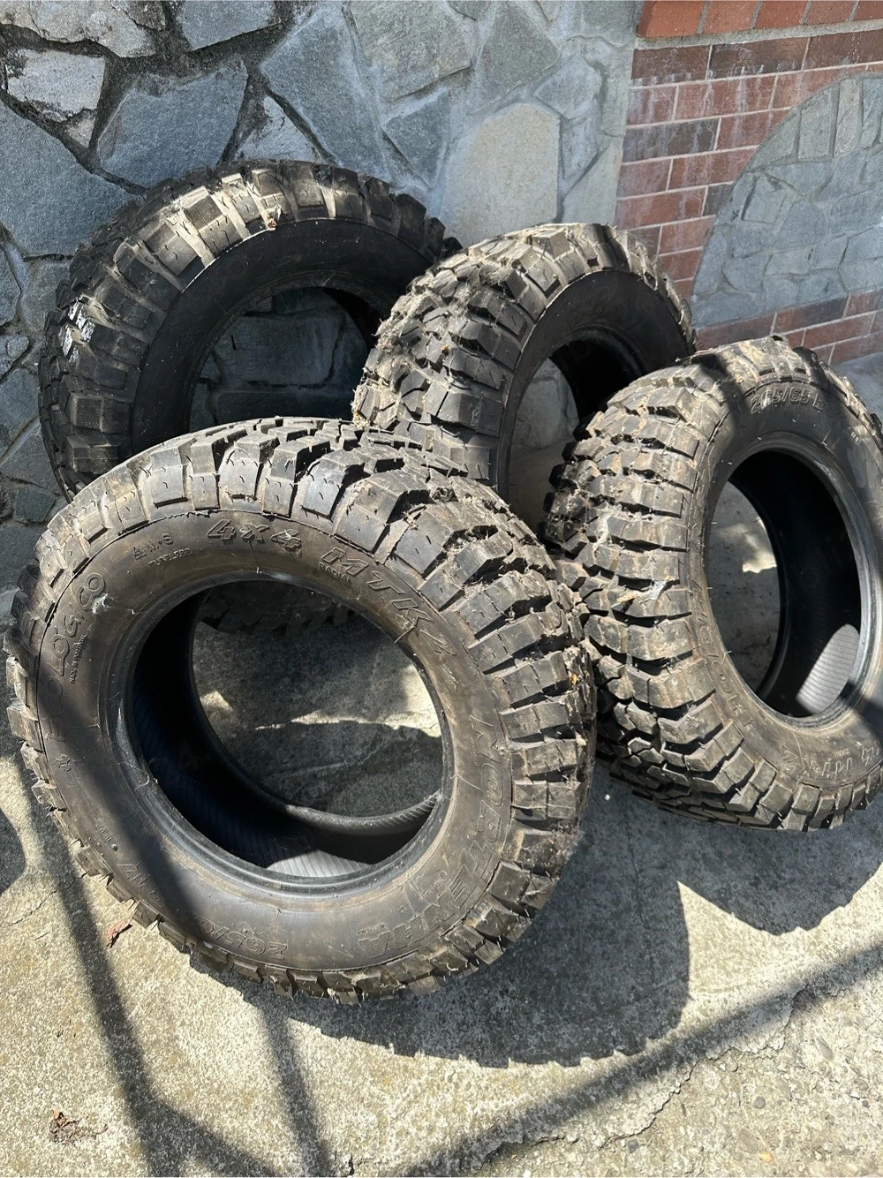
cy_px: 589
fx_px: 817
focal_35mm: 24
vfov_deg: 71.6
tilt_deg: -50.8
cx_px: 442
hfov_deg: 56.8
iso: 80
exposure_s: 1/864
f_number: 1.78
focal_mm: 6.86
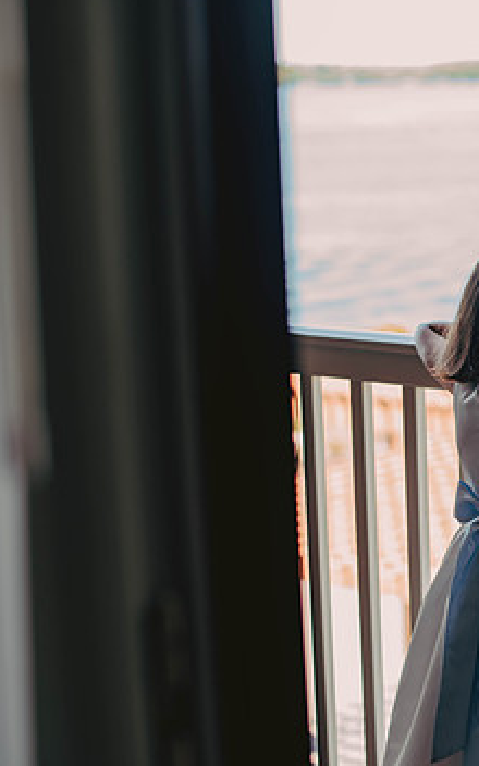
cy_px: 393
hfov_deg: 15.2
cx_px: 490
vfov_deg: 24.6
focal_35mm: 84
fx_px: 1754
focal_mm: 50
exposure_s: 1/400
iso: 200
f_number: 2
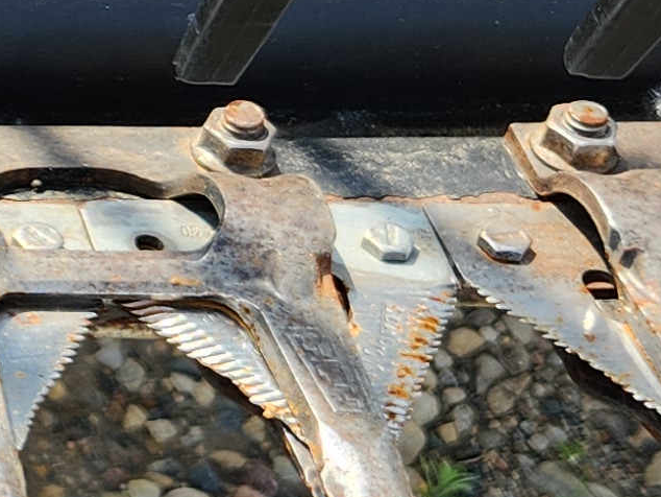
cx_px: -738
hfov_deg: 11.9
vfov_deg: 10.2
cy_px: 199
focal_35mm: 145
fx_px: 2770
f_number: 1.8
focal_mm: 5.4
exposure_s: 1/432
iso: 20
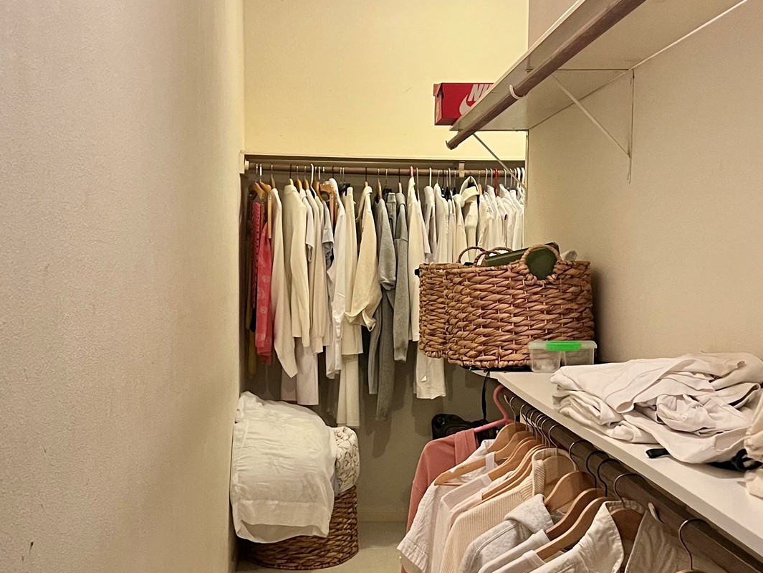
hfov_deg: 38.2
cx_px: 362
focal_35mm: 50
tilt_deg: -5.7
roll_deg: -0.5
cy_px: 346
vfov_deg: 29.0
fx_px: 1102
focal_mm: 5.7
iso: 250
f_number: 1.5
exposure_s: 1/60
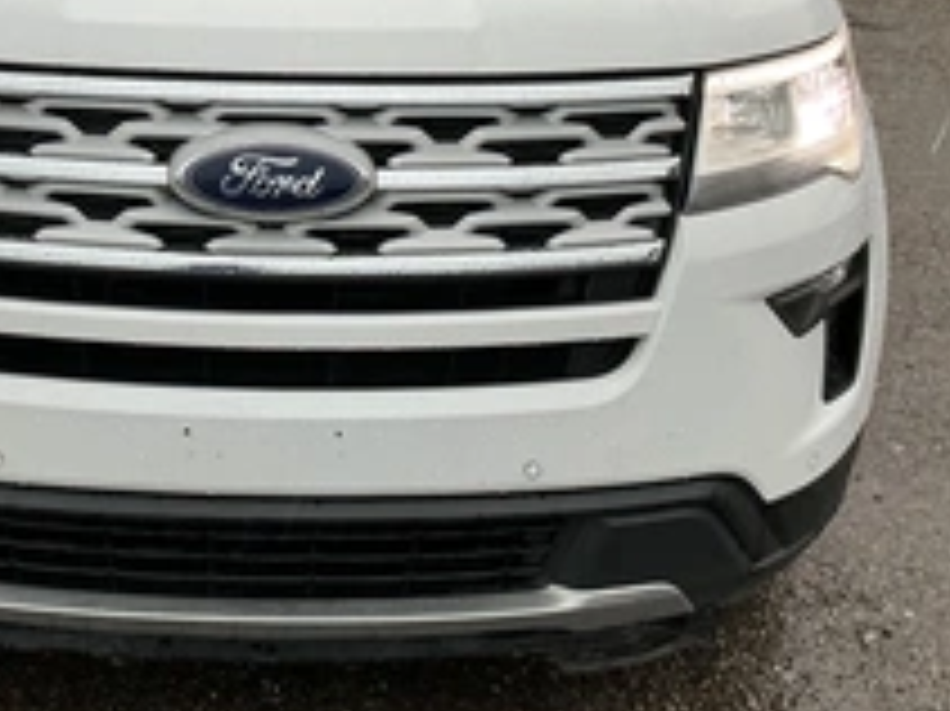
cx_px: 243
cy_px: 148
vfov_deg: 27.0
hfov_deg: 35.4
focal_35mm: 53
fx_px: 1454
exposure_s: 1/92
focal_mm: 3
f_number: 1.8
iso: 50
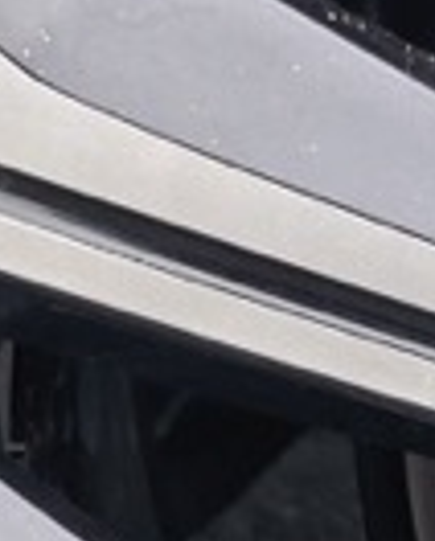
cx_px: 1124
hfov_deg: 5.9
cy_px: 410
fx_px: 3982
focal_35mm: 248
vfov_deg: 7.8
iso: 50
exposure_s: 1/377
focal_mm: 5.75
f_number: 2
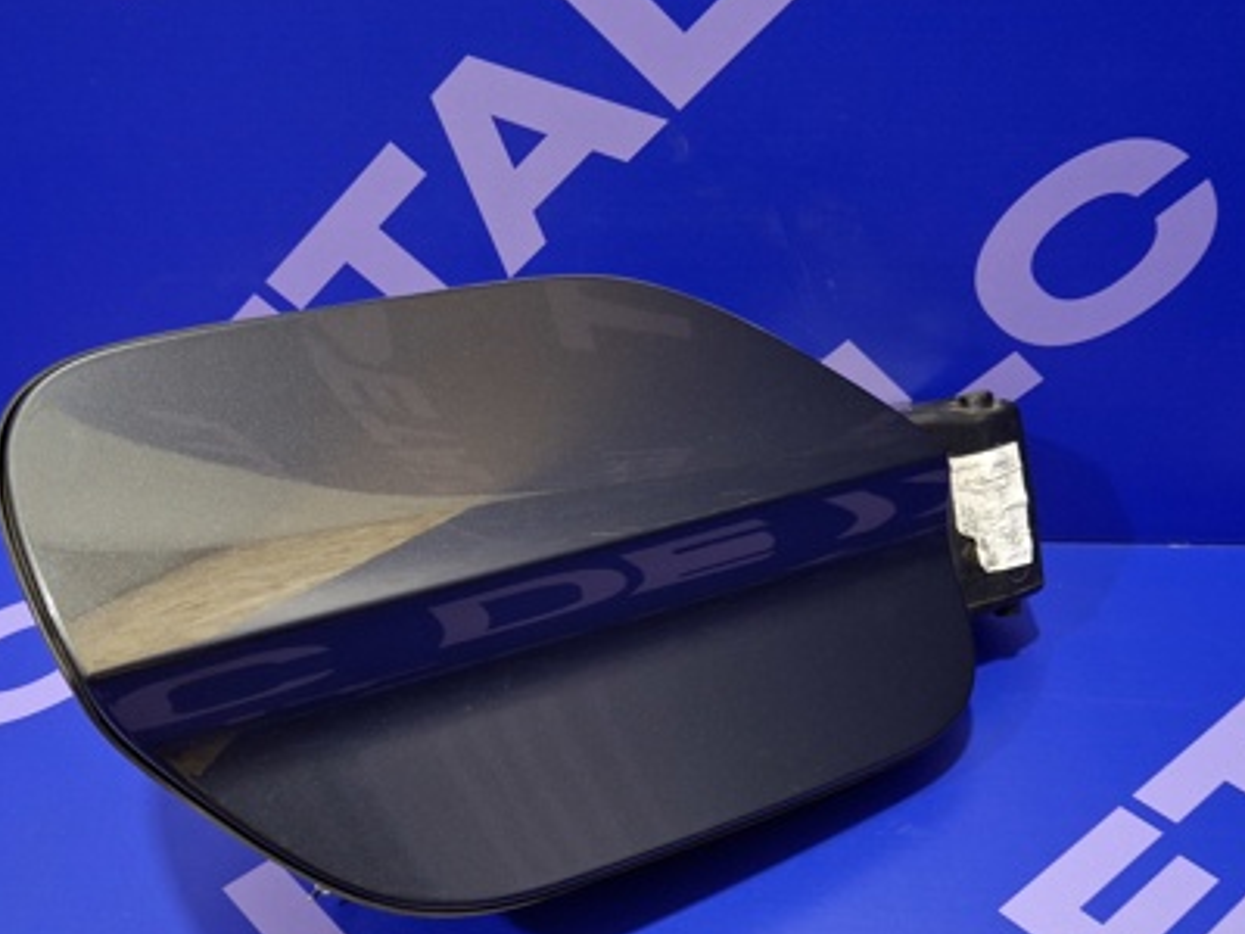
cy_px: 584
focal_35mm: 40
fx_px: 1439
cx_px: 563
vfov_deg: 35.8
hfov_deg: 46.7
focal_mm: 4.69
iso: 200
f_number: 1.8
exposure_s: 1/33
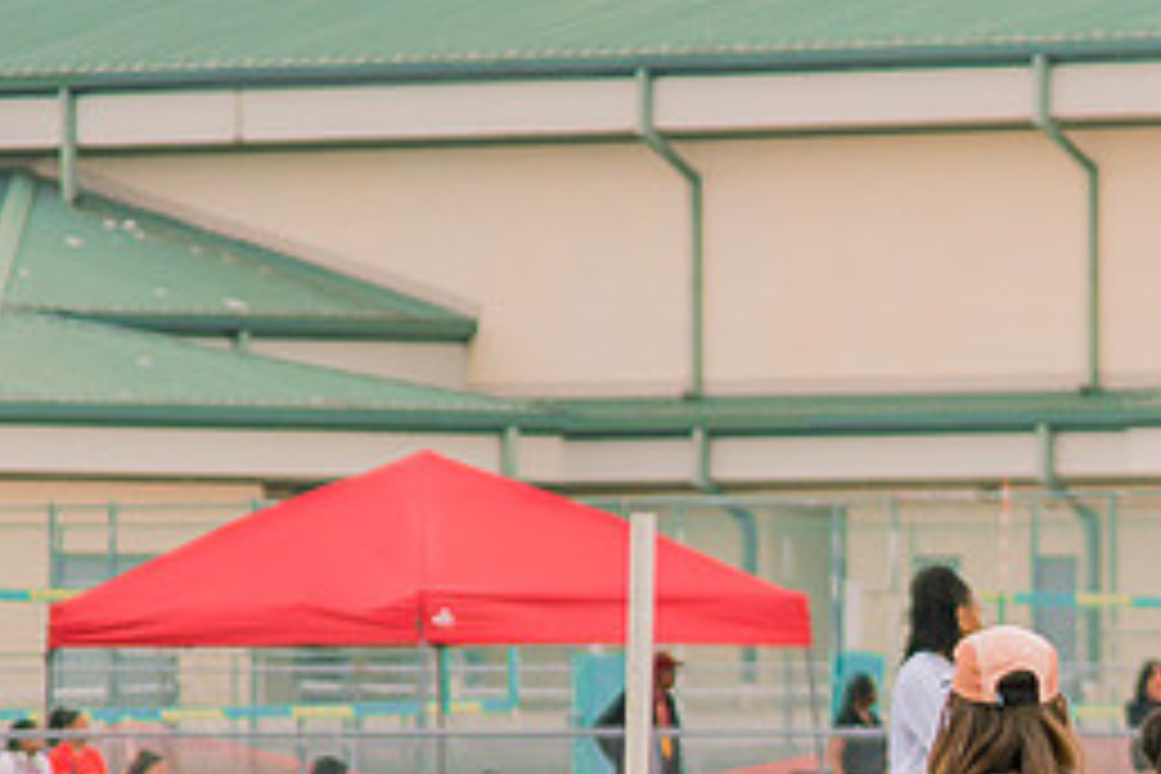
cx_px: 1335
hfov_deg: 3.6
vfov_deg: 2.4
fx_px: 18446
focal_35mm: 572
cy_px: 783
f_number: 4
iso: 200
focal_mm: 120
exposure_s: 1/200
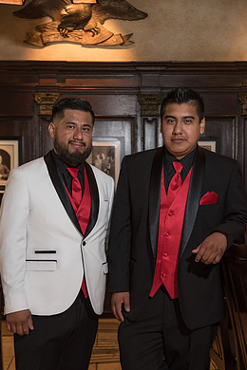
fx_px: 617
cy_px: 210
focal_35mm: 60
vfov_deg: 33.4
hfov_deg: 22.6
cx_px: 122
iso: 1250
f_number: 4
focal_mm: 52
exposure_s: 1/125
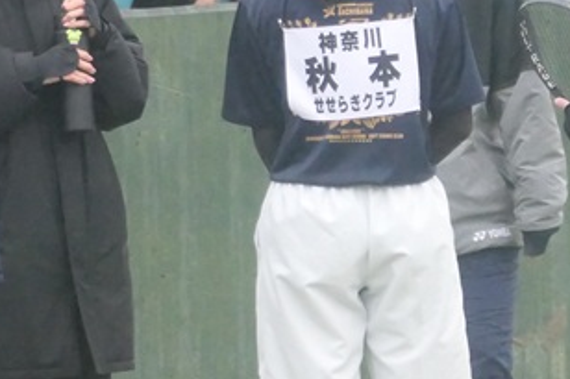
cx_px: 59
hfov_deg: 2.4
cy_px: 199
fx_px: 13767
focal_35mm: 870
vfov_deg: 1.6
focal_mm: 89.34
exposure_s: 1/3200
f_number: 4
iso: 2500
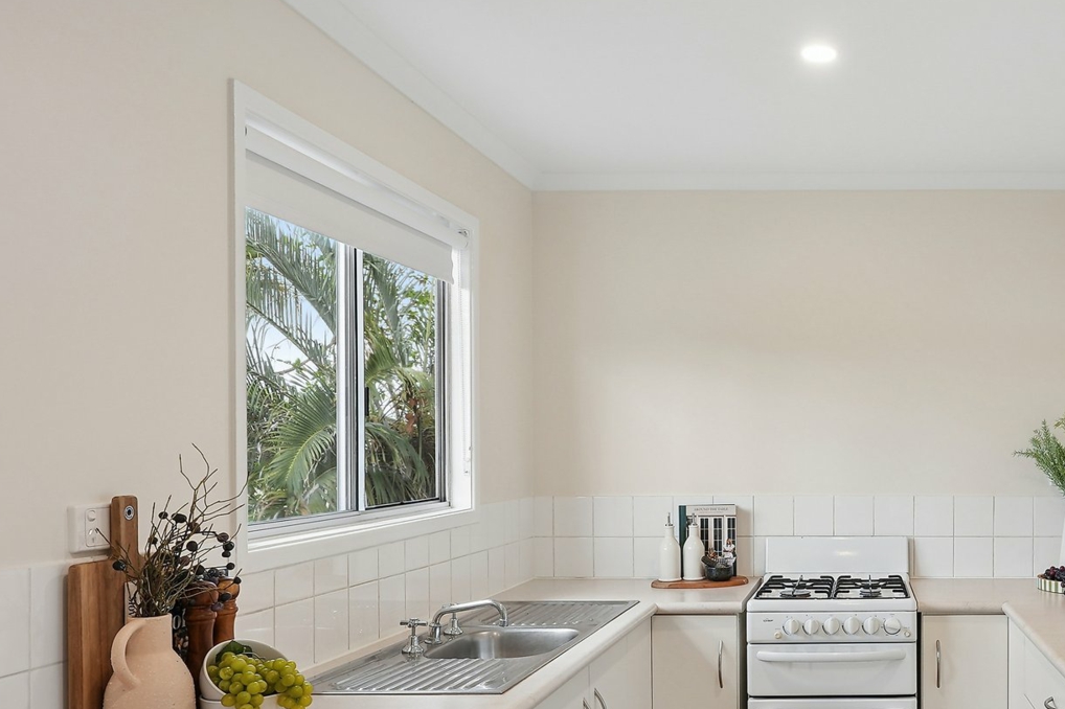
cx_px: 823
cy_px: 476
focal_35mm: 33
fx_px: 976
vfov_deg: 39.4
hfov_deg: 54.1
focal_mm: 21
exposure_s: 1/6
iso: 200
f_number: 11
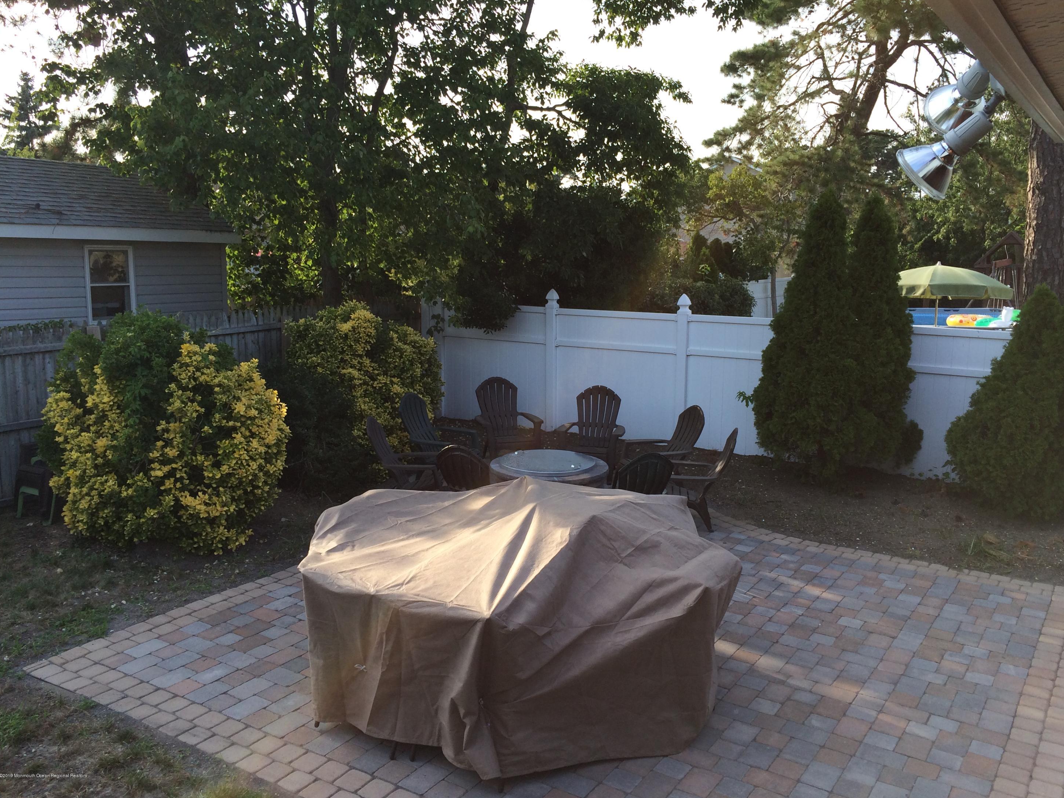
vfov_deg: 46.8
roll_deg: -1.6
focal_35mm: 30
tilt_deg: -6.0
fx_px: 922
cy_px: 389
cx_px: 547
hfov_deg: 60.0
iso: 32
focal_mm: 4.15
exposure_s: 1/641
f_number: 2.2
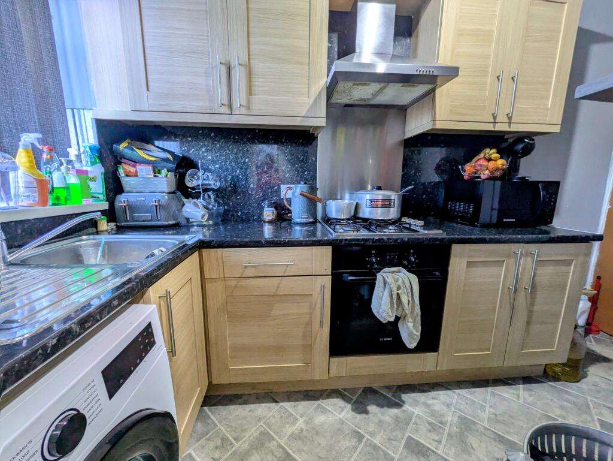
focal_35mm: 14
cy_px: 230
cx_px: 306
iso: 164
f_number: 2.2
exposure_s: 1/33.3
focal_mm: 1.83
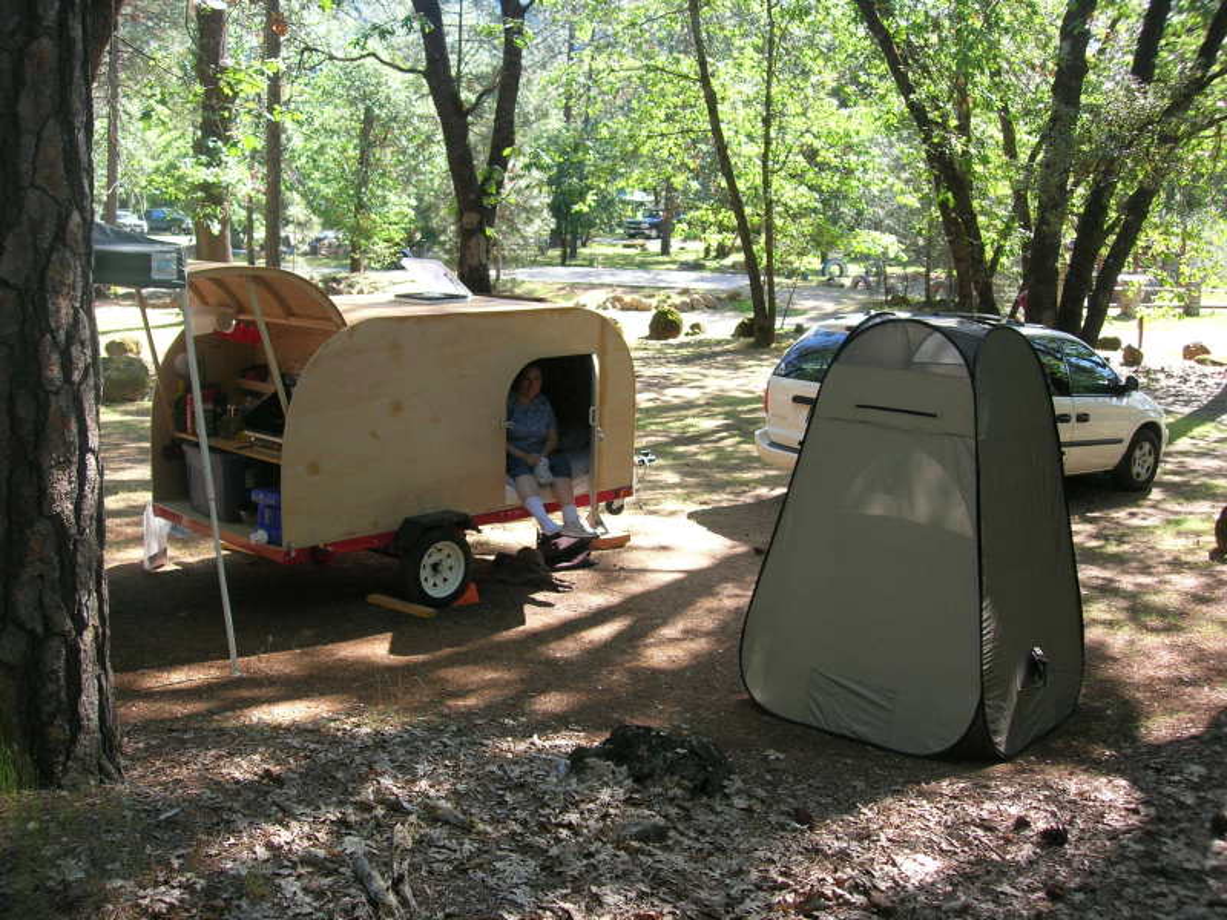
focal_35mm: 38
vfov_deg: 37.7
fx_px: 1347
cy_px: 460
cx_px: 614
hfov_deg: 49.0
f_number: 2.8
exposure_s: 1/132
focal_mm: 7.8
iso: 64
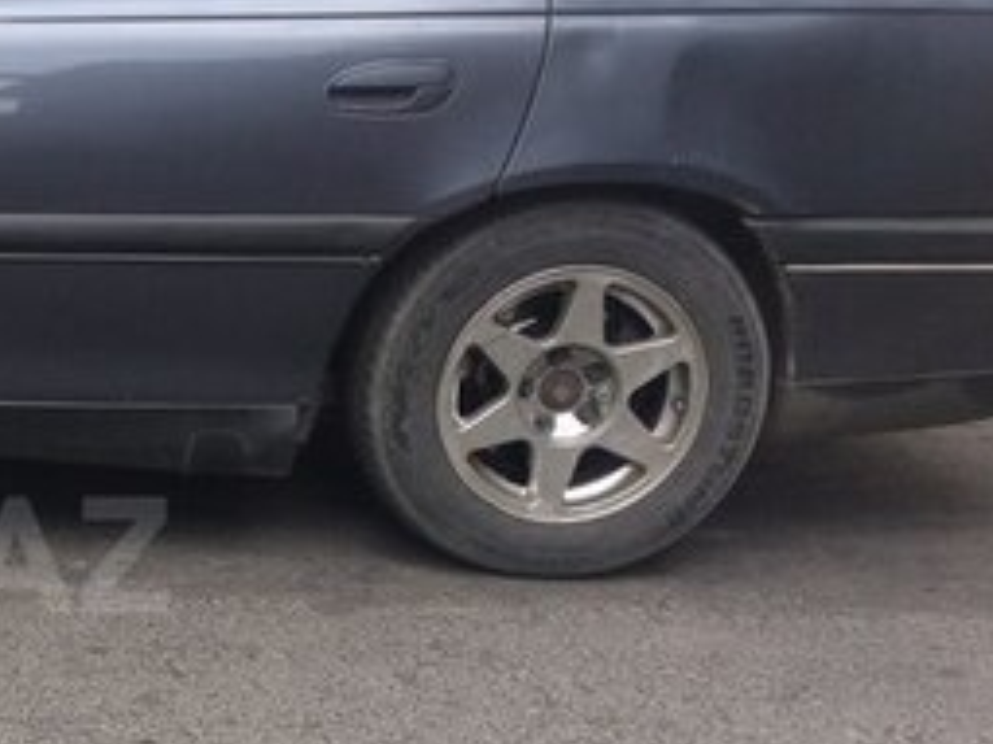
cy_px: 555
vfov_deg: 19.5
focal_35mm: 75
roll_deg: -0.4
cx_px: -230
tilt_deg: -19.0
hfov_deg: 23.5
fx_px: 2150
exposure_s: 1/50
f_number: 2.2
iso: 32
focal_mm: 4.15
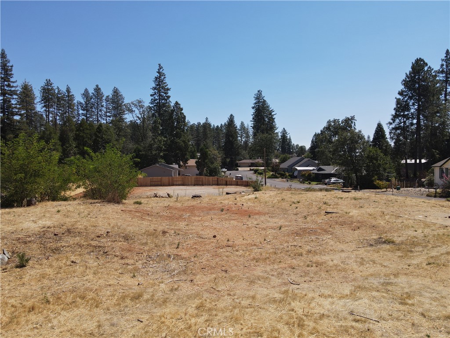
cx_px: 225
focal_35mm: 24
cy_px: 169
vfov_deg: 56.8
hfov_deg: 71.6
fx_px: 312
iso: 100
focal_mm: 4.5
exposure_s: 1/800
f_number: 2.8
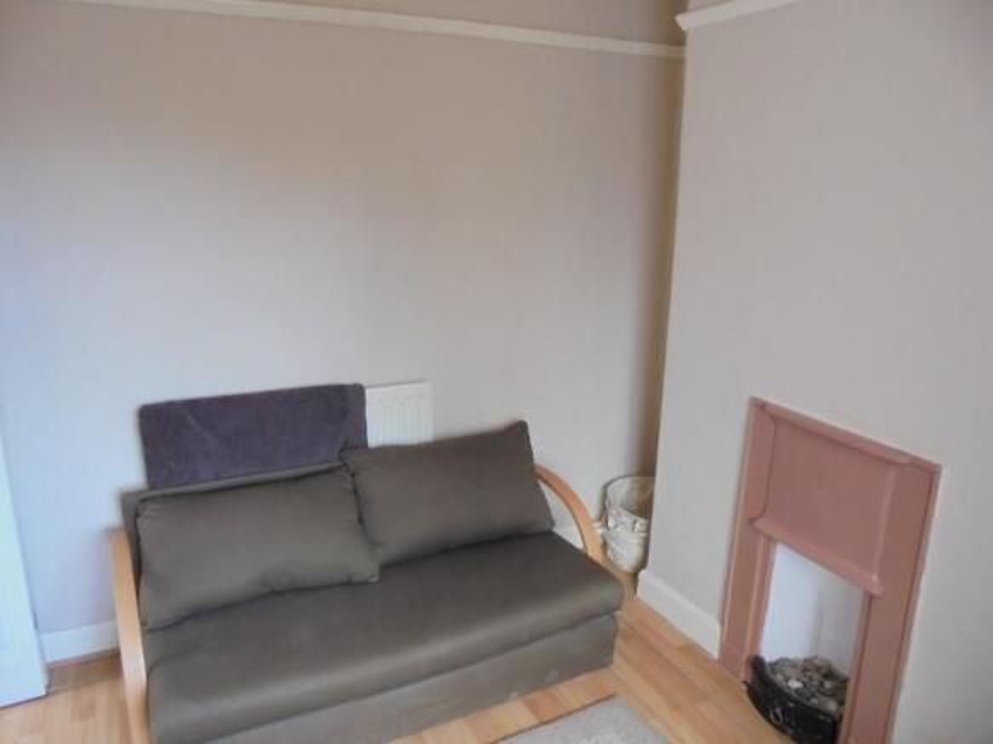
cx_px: 496
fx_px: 746
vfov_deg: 53.0
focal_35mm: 26
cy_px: 372
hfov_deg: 67.3
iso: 400
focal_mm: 4.6
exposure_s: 1/30
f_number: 3.5
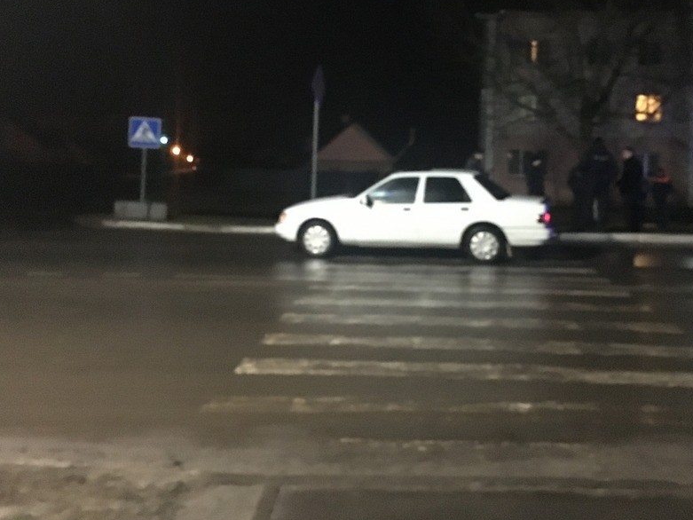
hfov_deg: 47.5
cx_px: 423
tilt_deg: -3.5
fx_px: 781
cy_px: 196
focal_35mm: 39
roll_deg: -0.9
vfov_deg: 36.6
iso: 1250
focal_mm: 4.15
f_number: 2.2
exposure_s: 1/17
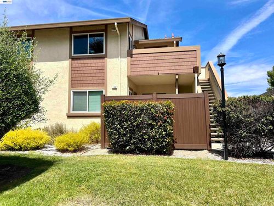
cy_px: 103
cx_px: 137
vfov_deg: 53.1
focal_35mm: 26
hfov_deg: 67.3
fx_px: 206
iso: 50
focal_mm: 5.7
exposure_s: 1/4115
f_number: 1.5
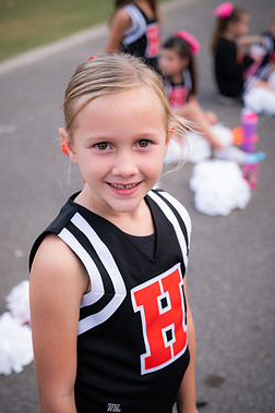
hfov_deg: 21.5
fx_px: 723
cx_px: 121
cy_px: 199
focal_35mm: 63
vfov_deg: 31.9
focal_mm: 53
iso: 640
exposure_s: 1/640
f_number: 4
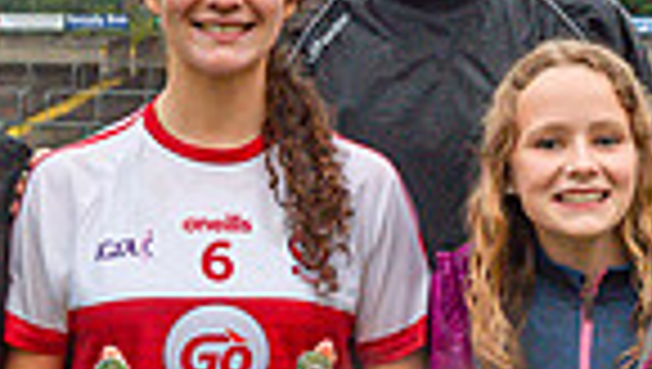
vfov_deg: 8.5
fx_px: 2458
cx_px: 450
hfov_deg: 15.1
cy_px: 351
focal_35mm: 142
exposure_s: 1/100
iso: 1250
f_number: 4.5
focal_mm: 34
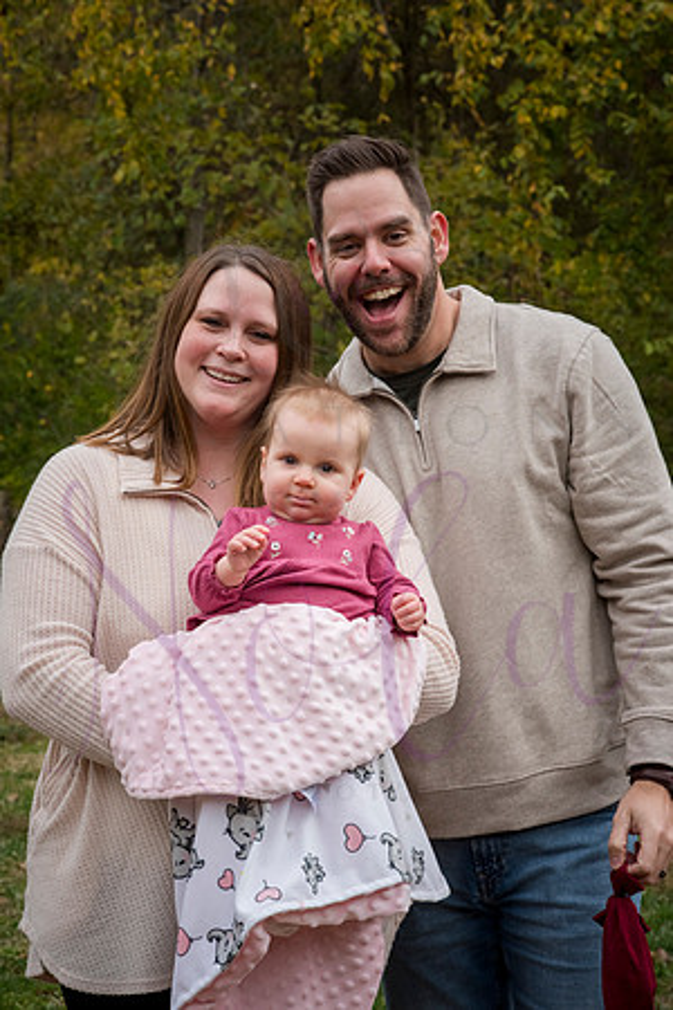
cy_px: 505
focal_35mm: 85
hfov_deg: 16.1
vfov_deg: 23.9
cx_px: 336
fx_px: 2383
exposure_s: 1/400
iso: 800
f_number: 11
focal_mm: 85
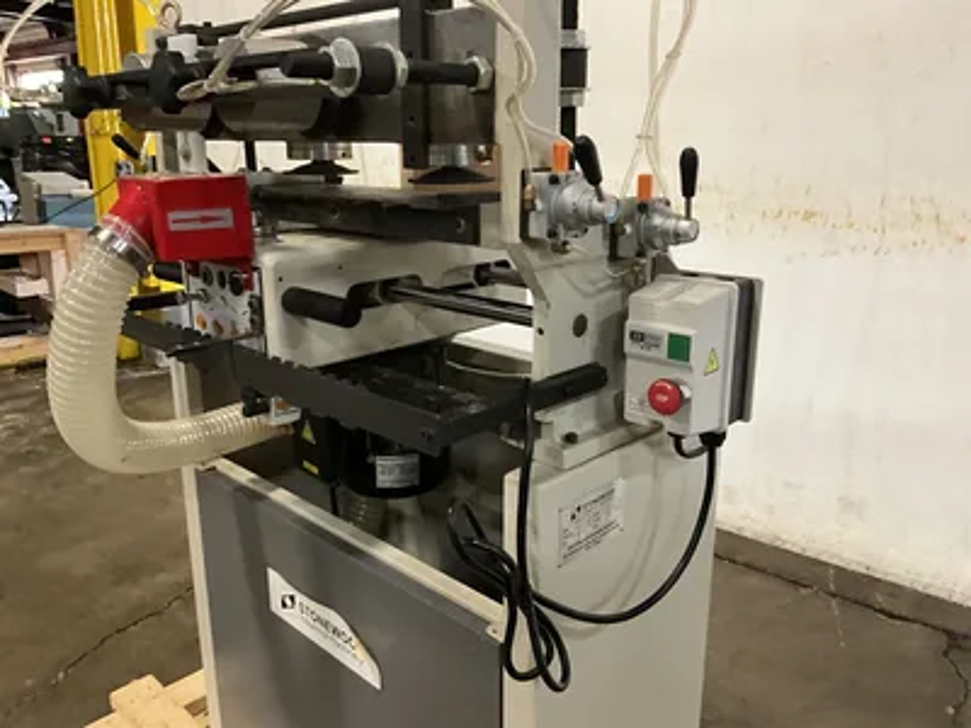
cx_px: 486
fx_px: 813
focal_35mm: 29
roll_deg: -2.8
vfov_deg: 48.2
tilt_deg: -15.4
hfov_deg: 61.7
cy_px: 364
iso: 250
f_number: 1.8
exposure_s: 1/60
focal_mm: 3
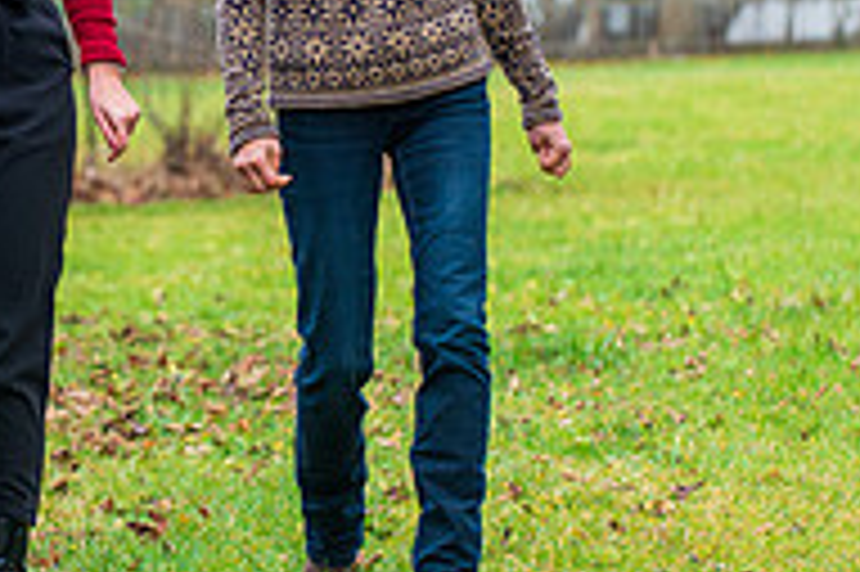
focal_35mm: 380
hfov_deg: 5.4
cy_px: 97
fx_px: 9070
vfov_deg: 3.6
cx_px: 126
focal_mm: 125
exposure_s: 1/320
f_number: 5
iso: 800
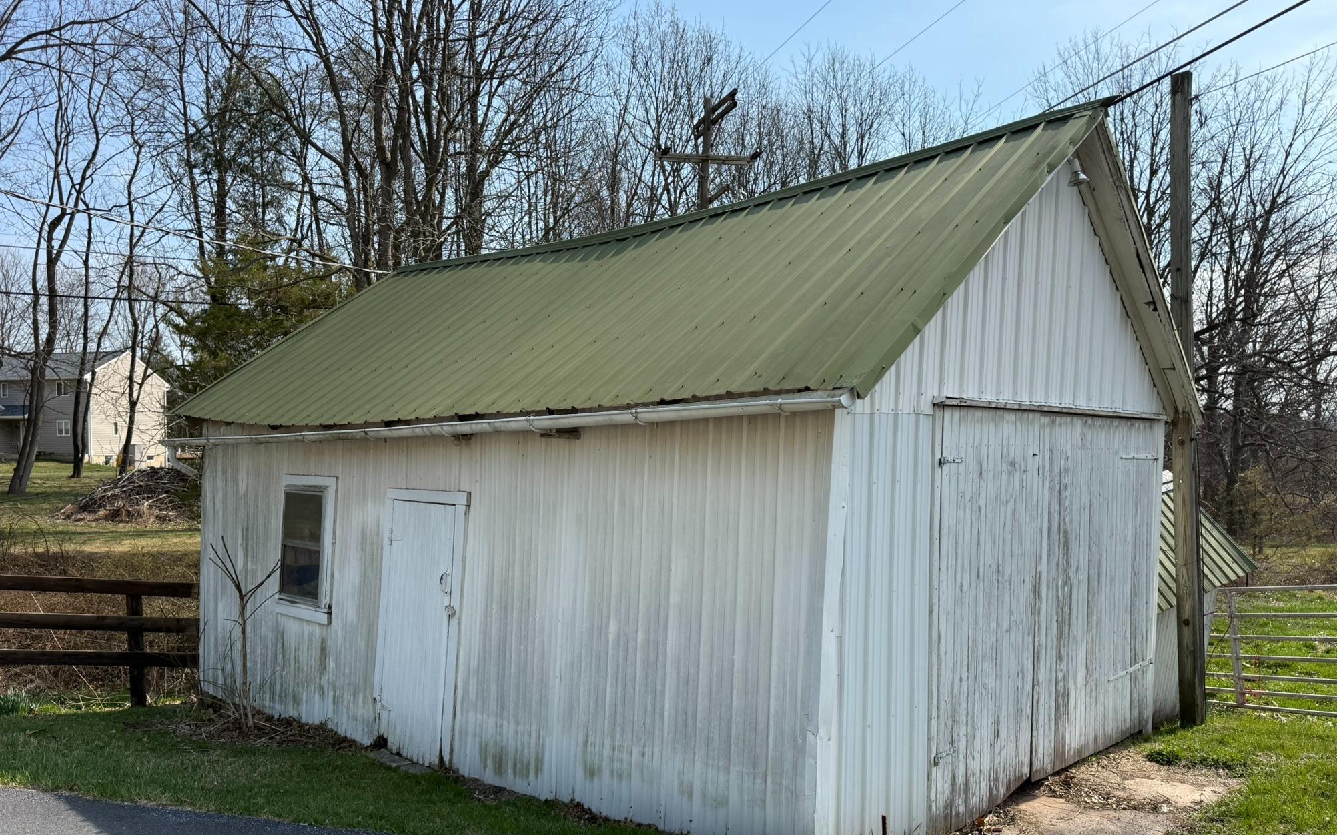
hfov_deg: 70.4
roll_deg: +0.3
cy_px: 470
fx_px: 947
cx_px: 660
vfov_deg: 47.5
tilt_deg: -0.3
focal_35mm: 26
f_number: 1.78
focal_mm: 6.76
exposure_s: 1/4405
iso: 100
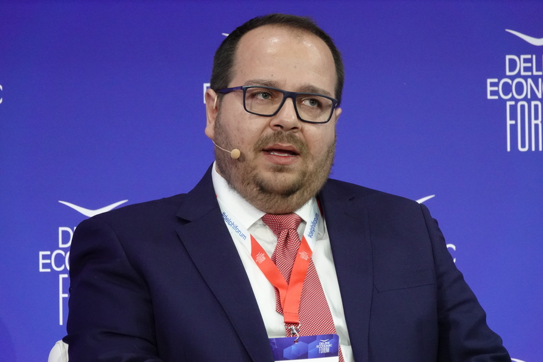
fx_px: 7194
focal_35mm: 477
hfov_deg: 4.3
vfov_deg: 2.9
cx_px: 272
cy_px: 181
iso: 1600
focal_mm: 174.93
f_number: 7.1
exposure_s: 1/160
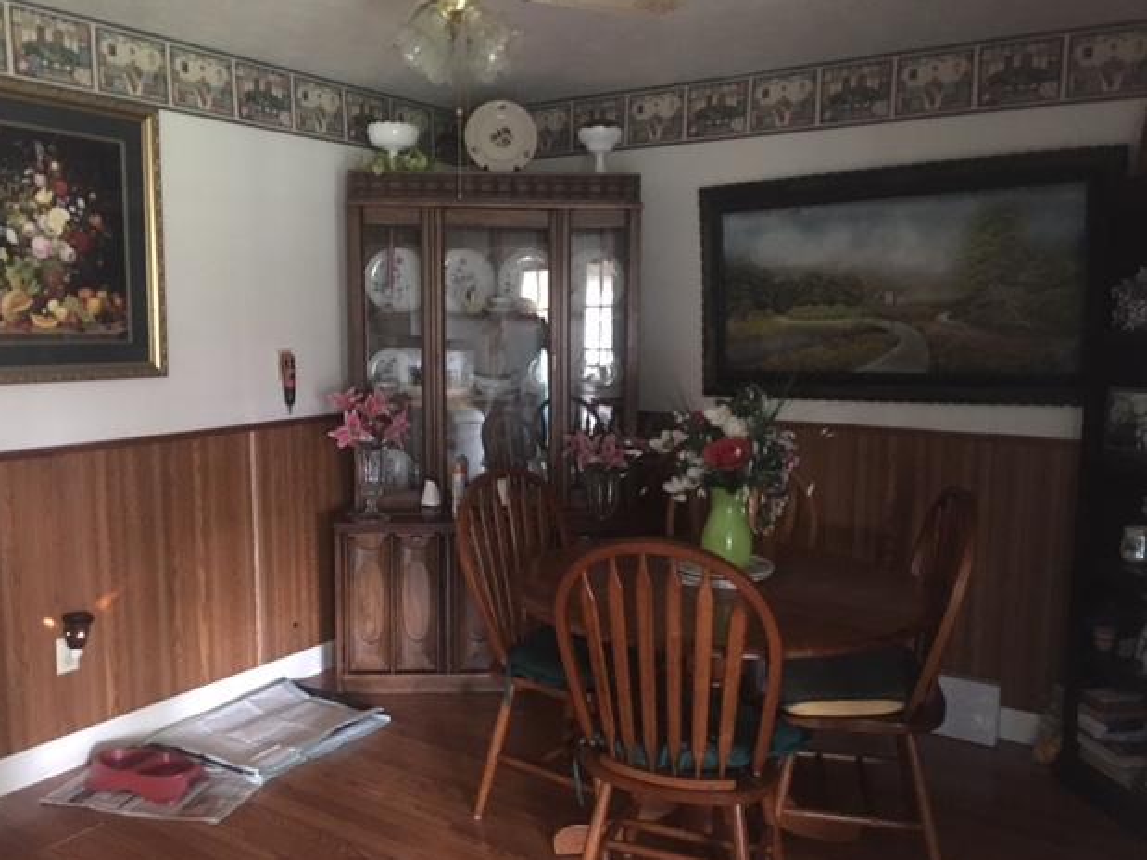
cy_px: 439
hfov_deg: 60.0
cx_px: 556
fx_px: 994
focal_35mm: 30
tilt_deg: -7.4
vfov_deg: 46.8
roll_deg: +0.6
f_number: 2.2
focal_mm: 4.15
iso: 160
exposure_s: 1/4
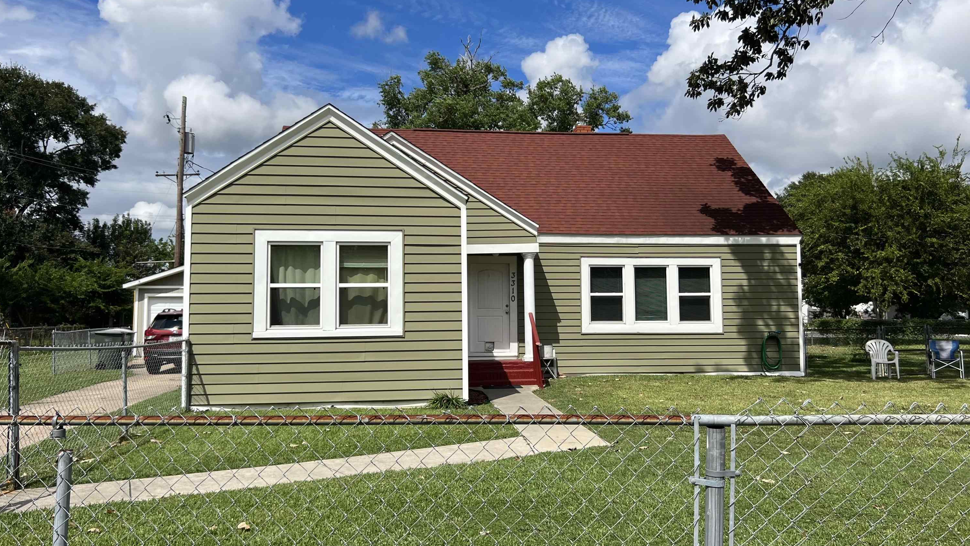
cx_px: 494
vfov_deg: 40.2
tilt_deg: +3.2
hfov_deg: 66.1
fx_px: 746
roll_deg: -1.0
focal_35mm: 29
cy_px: 271
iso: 50
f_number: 1.5
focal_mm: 5.7
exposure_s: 1/7463
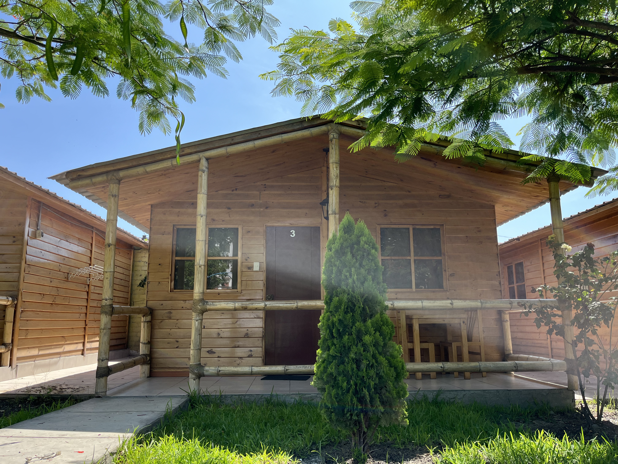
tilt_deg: +10.1
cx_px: 309
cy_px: 232
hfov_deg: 67.3
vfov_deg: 53.1
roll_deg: +1.1
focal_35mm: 26
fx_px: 464
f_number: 1.6
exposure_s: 1/1294
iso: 50
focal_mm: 5.1
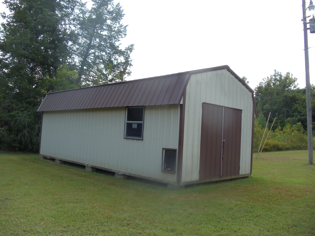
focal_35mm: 44
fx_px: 400
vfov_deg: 32.9
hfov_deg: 42.9
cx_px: 158
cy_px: 118
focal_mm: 6
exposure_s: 1/320
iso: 80
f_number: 3.5
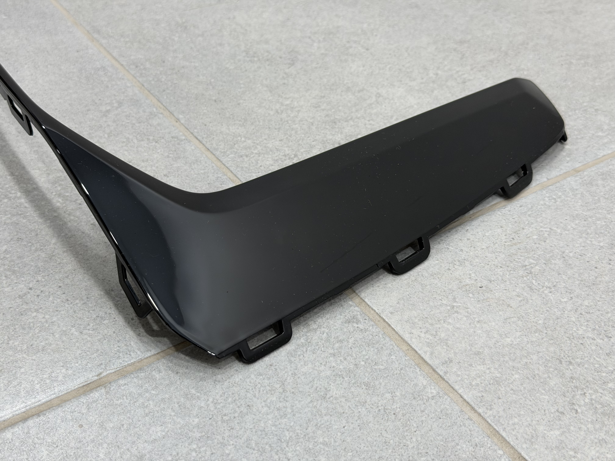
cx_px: 308
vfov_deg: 30.3
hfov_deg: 39.7
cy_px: 230
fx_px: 853
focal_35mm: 48
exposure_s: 1/100
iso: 50
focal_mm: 6.76
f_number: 1.78
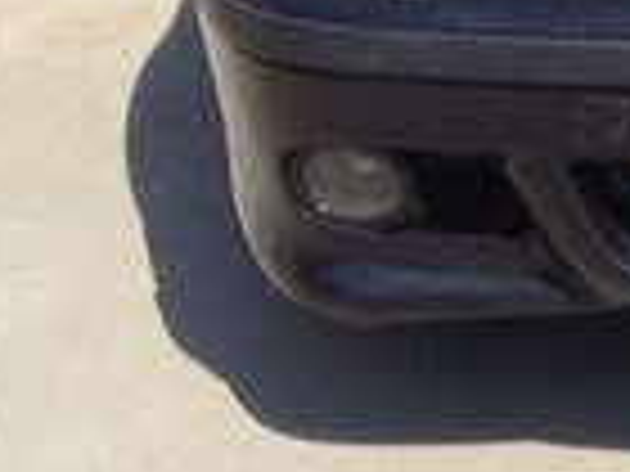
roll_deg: -2.0
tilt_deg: -23.0
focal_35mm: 165
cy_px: -133
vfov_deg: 8.9
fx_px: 3003
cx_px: 1170
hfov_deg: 11.1
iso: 50
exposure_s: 1/1082
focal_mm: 4.28
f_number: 2.4
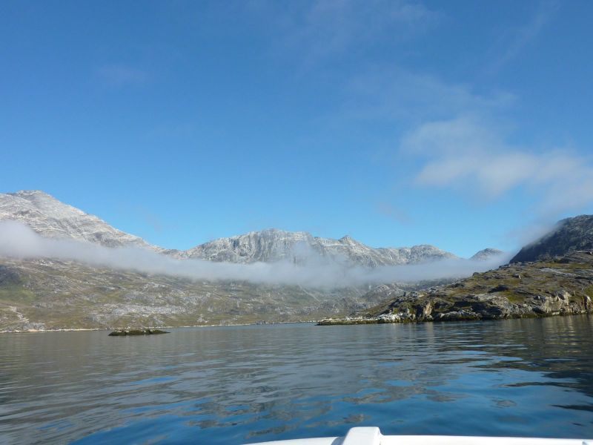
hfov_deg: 69.4
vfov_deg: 54.9
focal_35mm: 25
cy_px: 222
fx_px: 428
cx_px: 296
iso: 80
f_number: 4.5
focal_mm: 4.1
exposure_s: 1/500
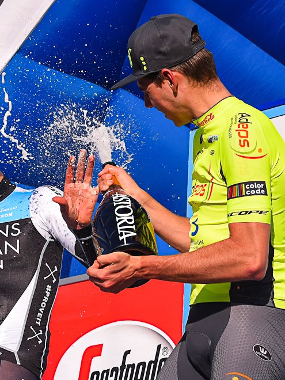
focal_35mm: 134
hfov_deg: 11.1
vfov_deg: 14.7
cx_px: 92
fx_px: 1471
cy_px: 191
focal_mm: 92
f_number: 10
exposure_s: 1/1000
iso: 400
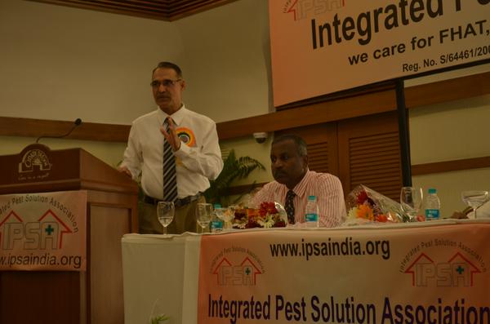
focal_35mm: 82
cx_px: 245
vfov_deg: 16.5
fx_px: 1120
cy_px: 162
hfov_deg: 24.7
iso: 800
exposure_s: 1/80
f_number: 5.6
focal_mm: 55
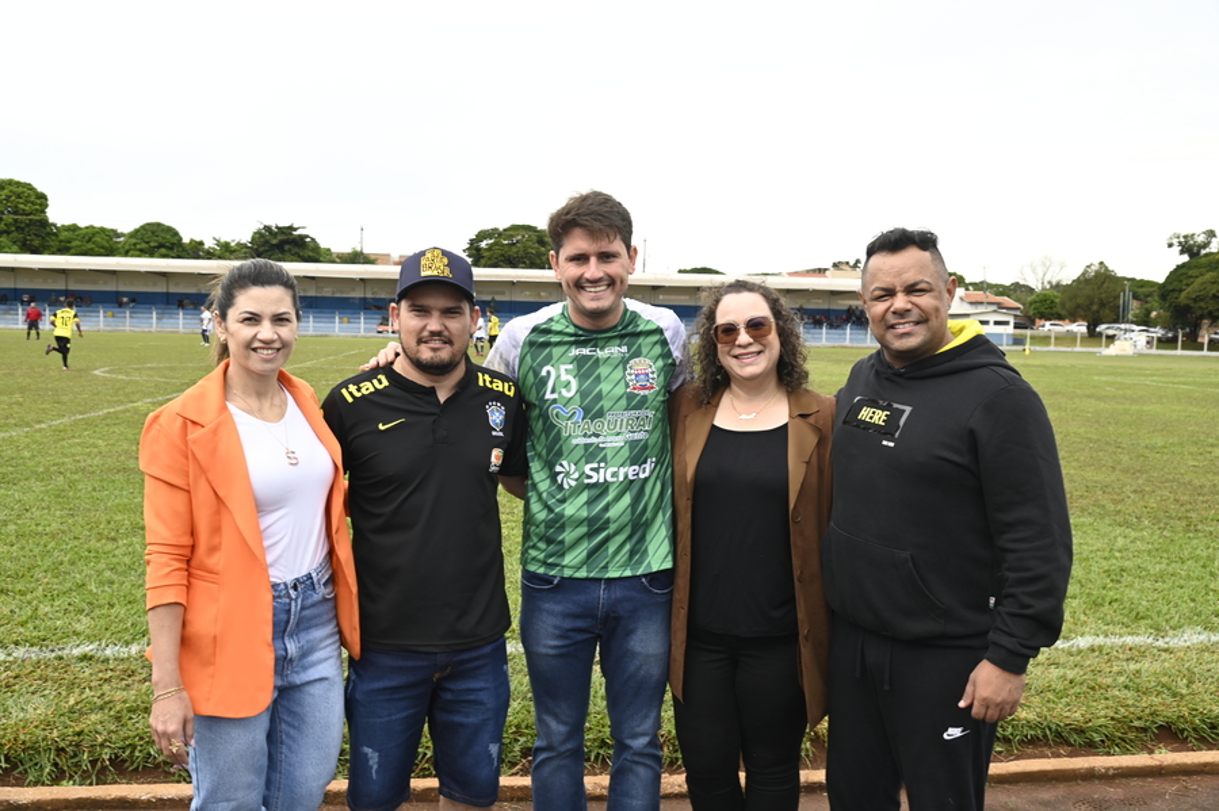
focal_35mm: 30
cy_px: 406
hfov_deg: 62.0
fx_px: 1015
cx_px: 610
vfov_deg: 43.6
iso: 200
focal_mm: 30
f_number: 6.3
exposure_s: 1/125
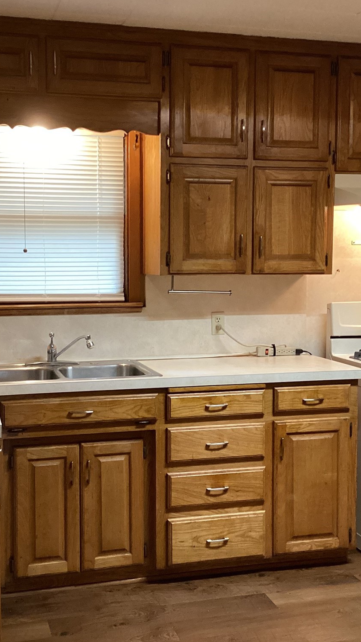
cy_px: 318
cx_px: 165
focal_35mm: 46
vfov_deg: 44.6
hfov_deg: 26.0
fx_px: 783
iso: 250
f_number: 2.4
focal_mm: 3.3
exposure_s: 1/40
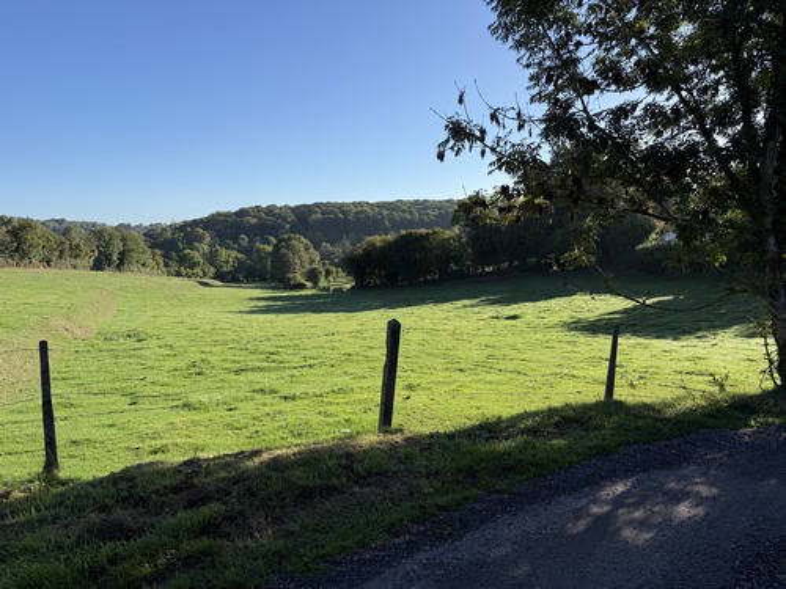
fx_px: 545
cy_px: 294
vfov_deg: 56.8
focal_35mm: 24
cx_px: 393
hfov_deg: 71.6
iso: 80
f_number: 1.78
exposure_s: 1/2907
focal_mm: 6.76
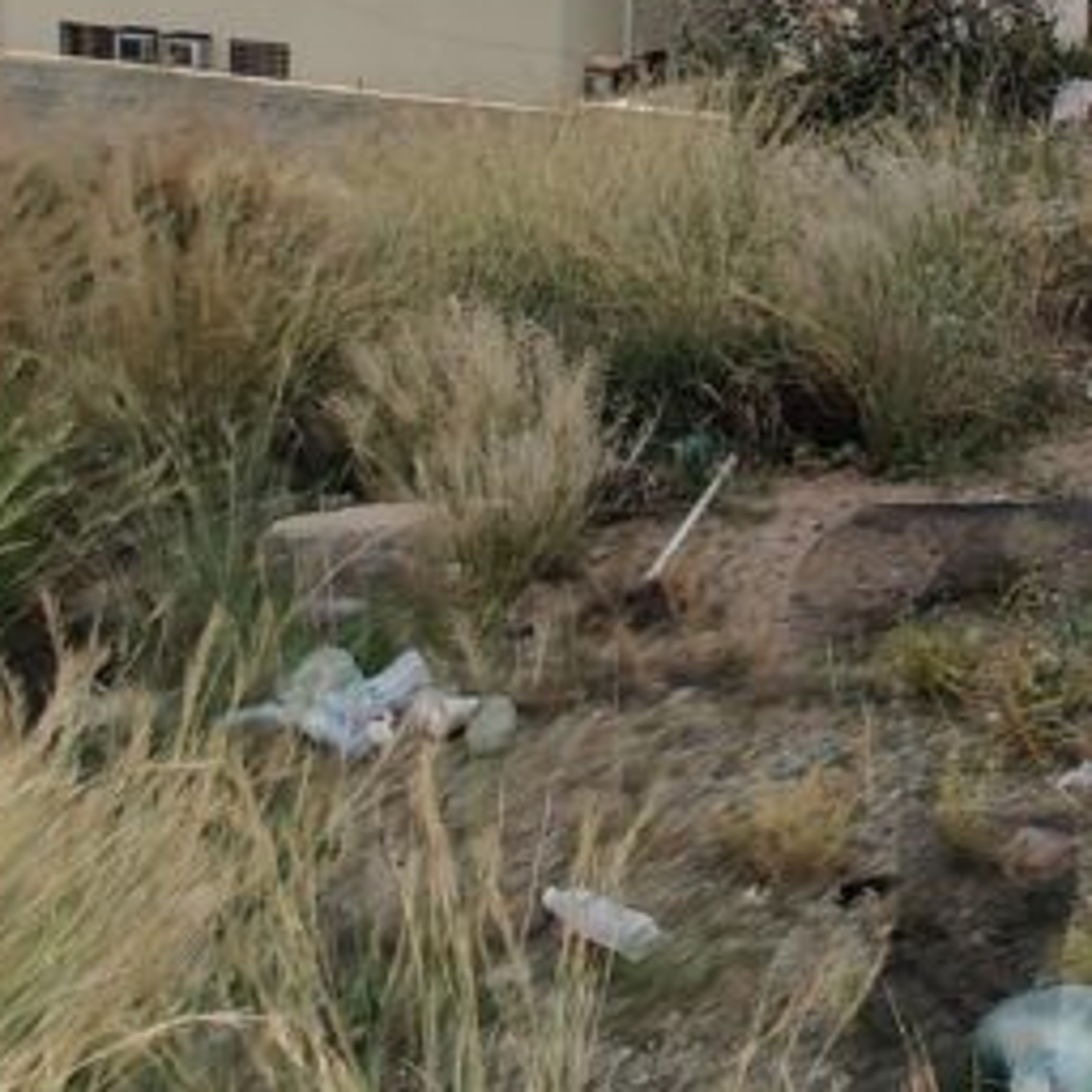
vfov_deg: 32.2
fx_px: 1642
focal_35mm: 46
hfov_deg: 35.9
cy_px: -128
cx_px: 823
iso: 125
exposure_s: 1/2134
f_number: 2.2
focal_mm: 2.25
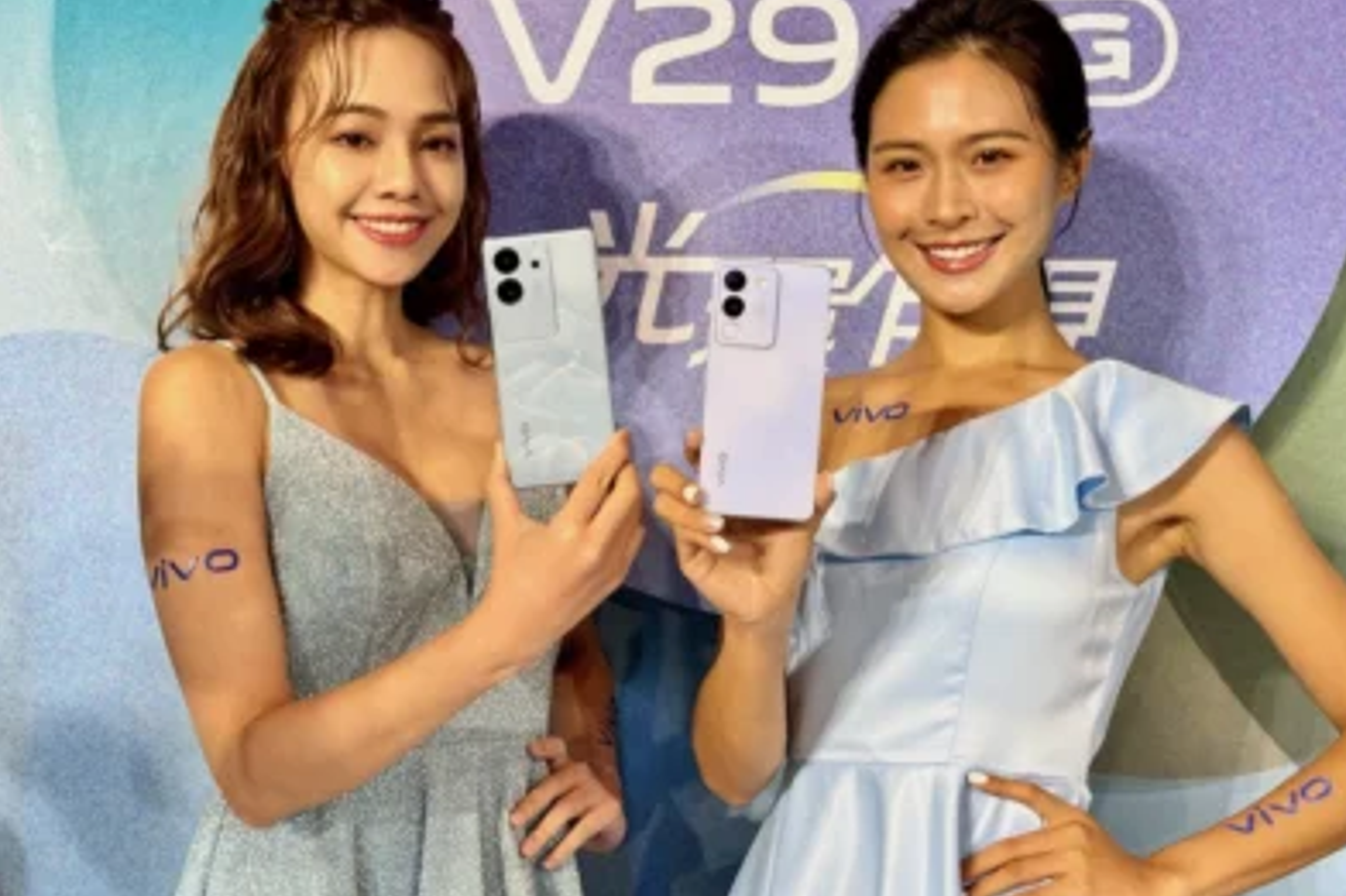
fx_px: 1906
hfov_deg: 38.9
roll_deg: -0.7
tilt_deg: +0.2
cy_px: 398
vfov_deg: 26.4
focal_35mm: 51
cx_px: 683
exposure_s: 1/60
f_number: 1.78
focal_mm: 6.86
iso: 125
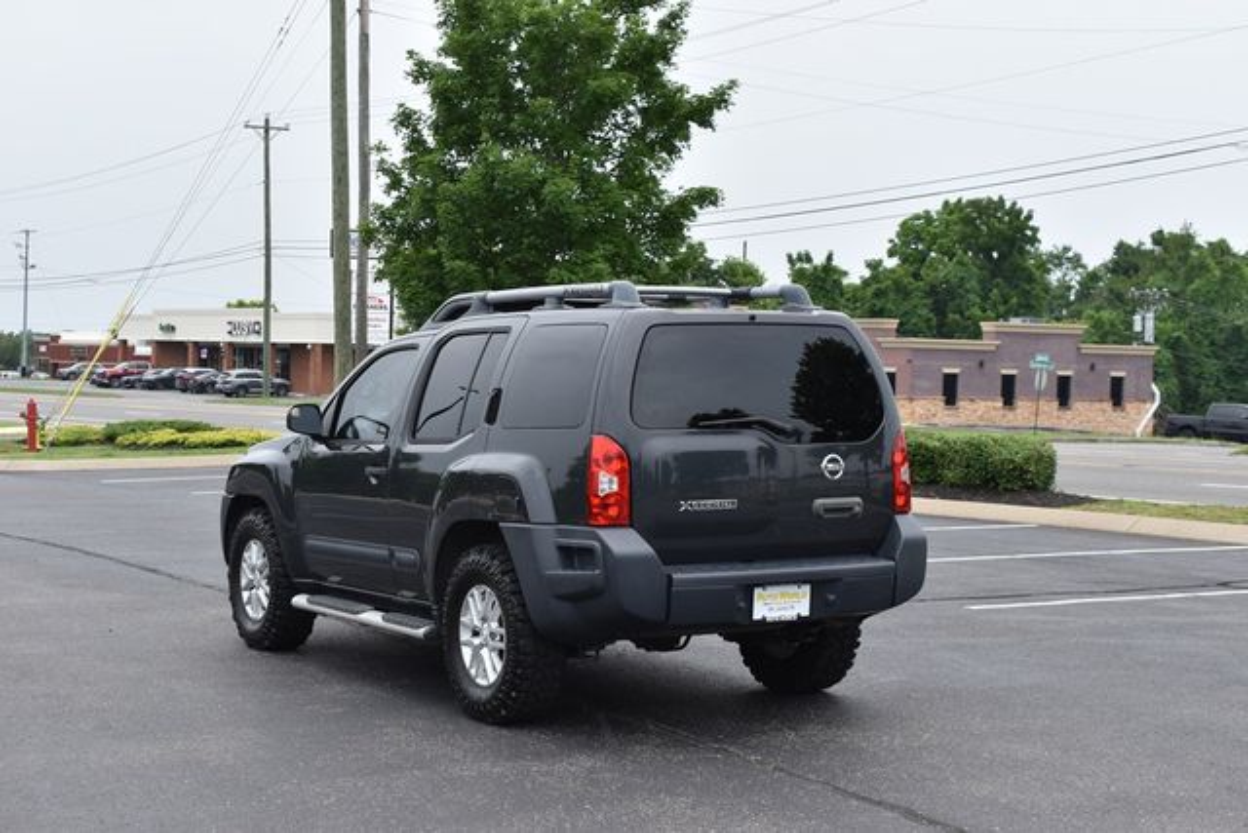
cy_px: 416
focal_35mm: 60
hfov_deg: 33.4
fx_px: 2080
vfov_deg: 22.6
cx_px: 624
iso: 180
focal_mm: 40
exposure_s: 1/250
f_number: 8
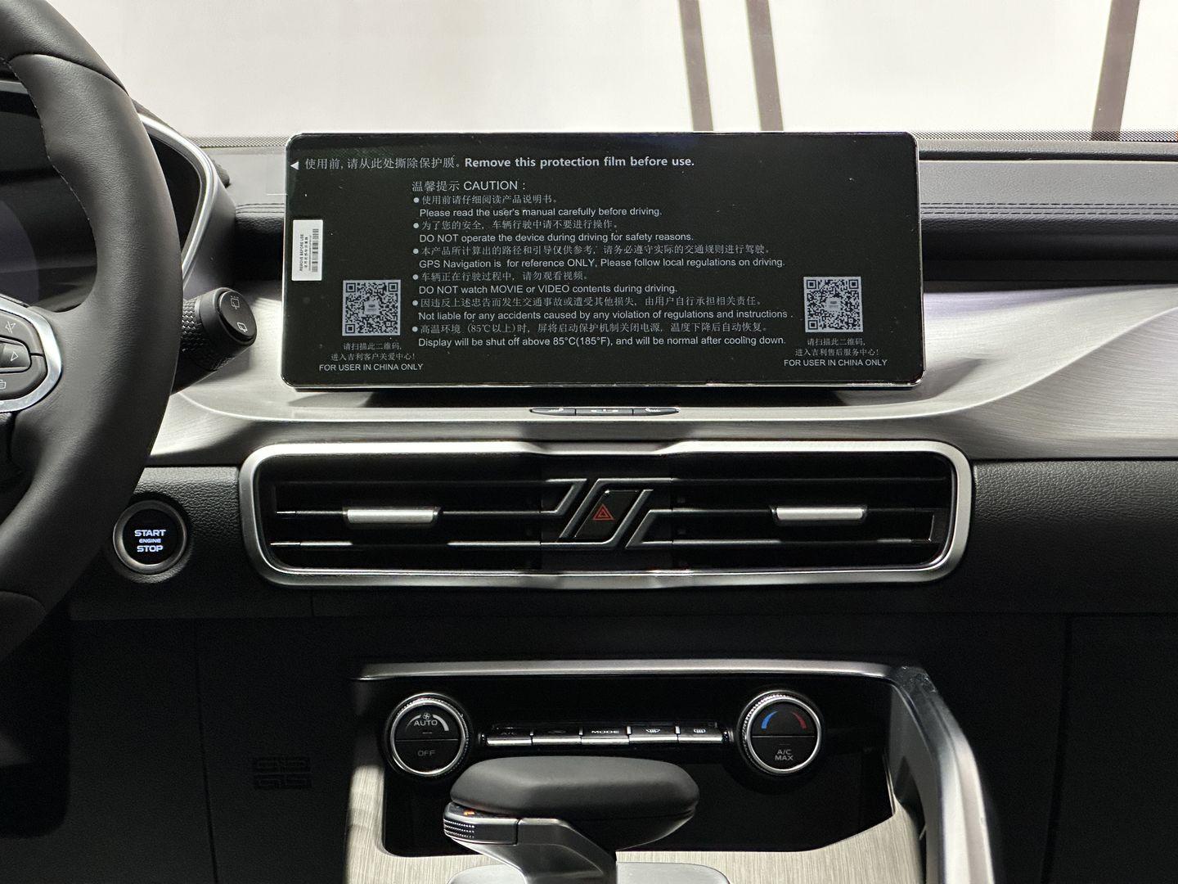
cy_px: 442
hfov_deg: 25.3
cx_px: 589
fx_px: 2620
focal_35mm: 77
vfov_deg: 19.1
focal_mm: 9
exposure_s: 1/34
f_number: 2.8
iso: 640
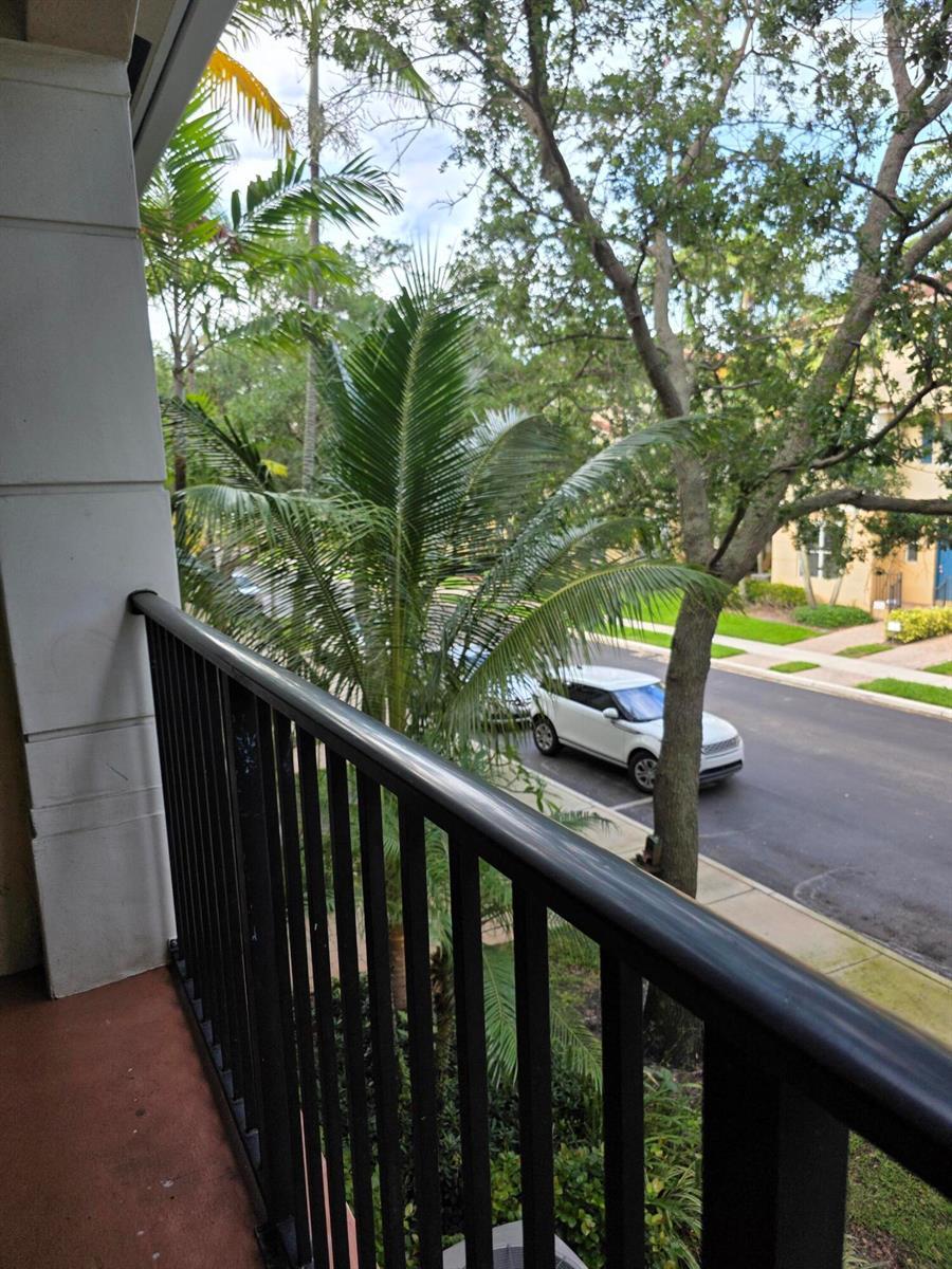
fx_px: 843
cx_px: 476
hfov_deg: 58.9
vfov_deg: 73.9
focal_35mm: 23
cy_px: 634
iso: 50
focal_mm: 6.3
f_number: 1.7
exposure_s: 1/180
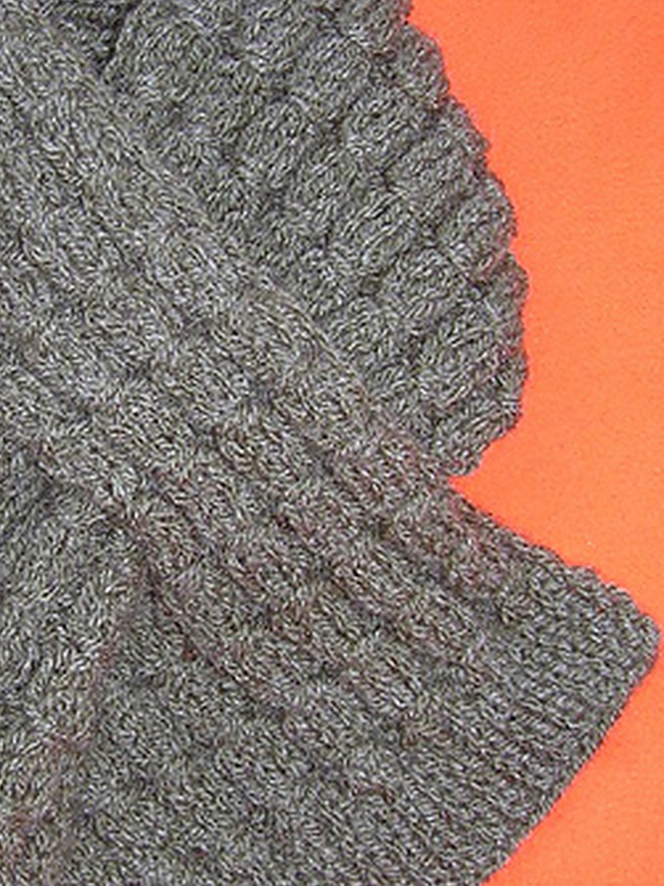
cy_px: 381
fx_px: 1663
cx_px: 139
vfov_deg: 29.8
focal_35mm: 65
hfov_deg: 22.3
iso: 50
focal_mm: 5.7
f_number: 2.9
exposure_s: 1/60.1
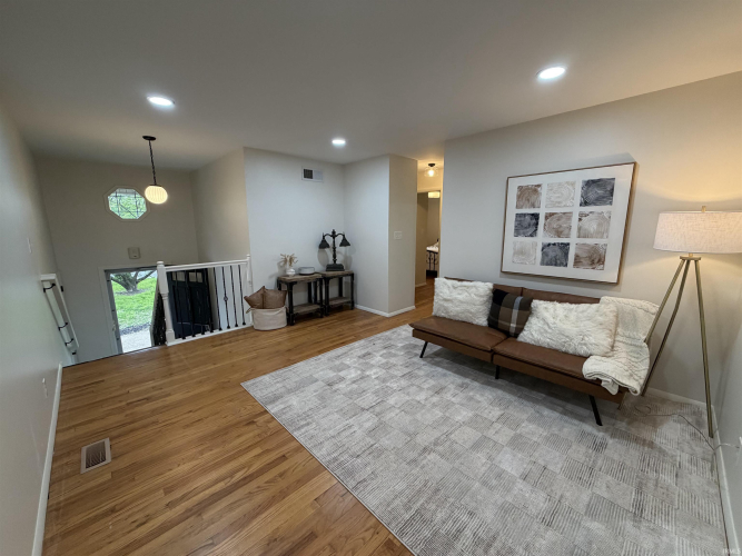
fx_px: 300
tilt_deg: -9.8
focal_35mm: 14
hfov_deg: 102.1
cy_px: 278
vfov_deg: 85.7
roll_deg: +0.3
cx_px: 371
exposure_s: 1/120
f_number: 2.2
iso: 320
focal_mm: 2.22
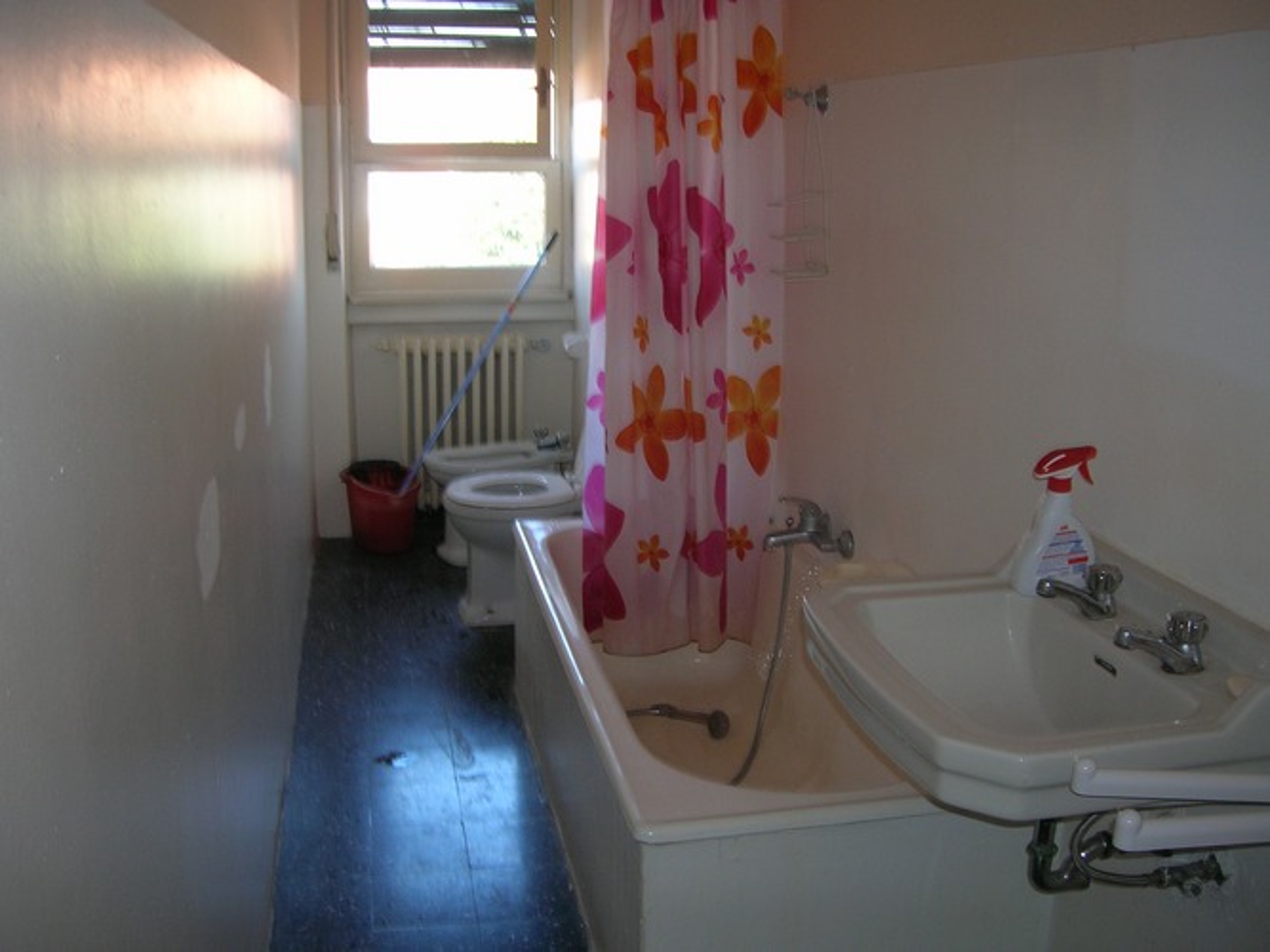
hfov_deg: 54.0
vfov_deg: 41.8
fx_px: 1247
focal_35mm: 34
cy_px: 476
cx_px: 635
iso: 50
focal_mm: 5.7
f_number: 2.9
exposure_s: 1/30
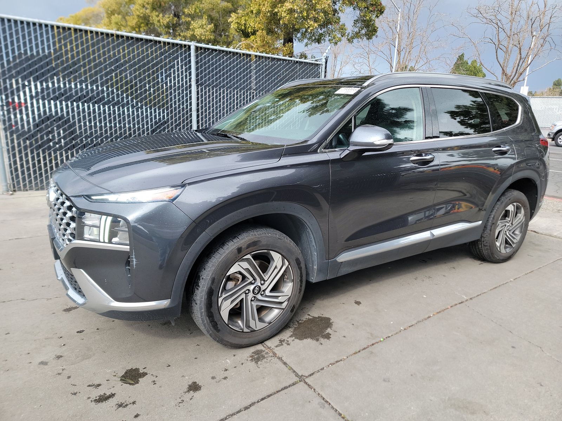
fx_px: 390
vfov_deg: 56.8
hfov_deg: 71.6
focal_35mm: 24
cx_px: 281
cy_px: 210
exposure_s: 1/169
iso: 50
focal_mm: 6.7
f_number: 1.8
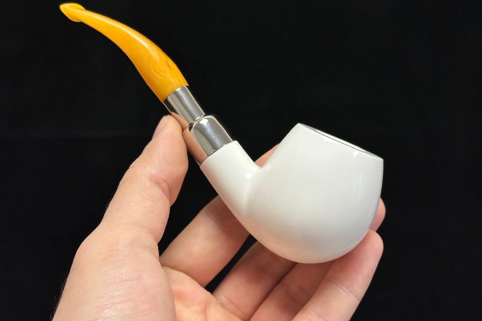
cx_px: 241
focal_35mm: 53
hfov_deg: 37.5
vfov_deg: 25.5
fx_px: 710
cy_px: 146
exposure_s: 1/121
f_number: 1.78
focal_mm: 6.86
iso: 40
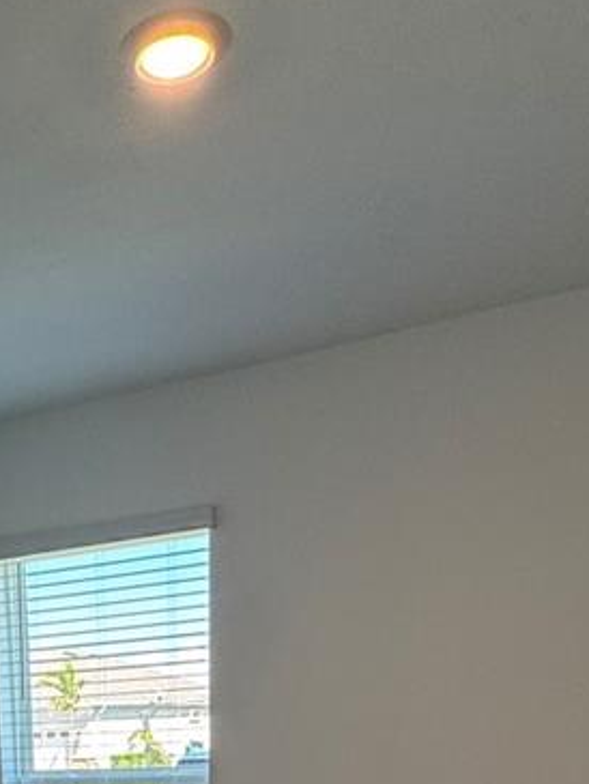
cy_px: 954
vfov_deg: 33.2
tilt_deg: -12.3
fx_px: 1043
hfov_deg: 29.7
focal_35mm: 46
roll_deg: +1.9
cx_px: 19
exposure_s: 1/120
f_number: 2.2
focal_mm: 2.22
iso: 80
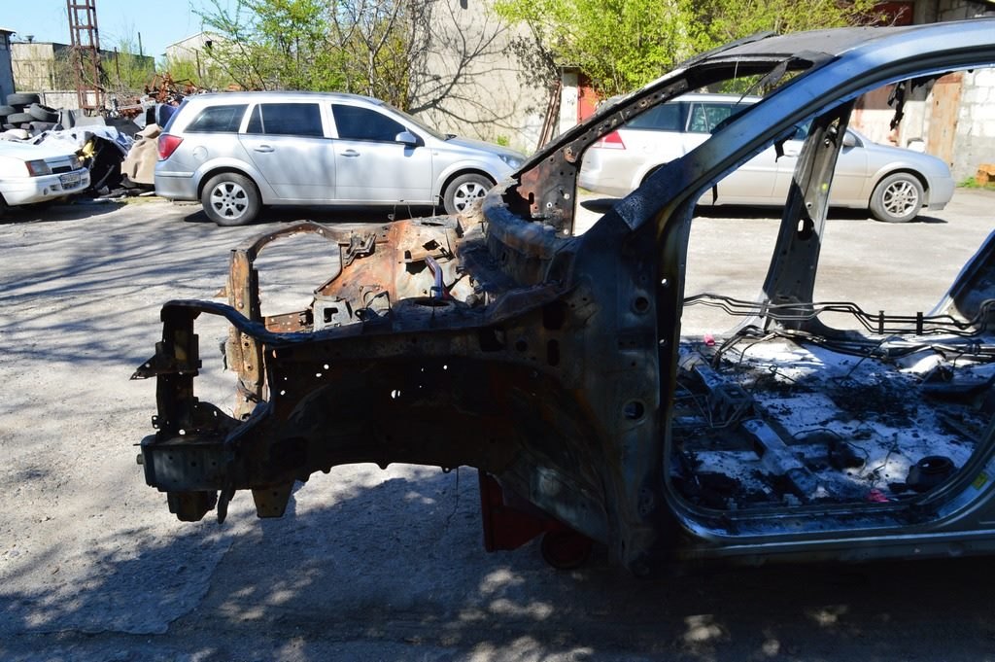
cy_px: 331
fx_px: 828
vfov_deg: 43.5
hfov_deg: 62.0
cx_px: 498
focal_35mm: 30
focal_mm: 20
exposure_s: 1/250
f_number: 10
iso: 400
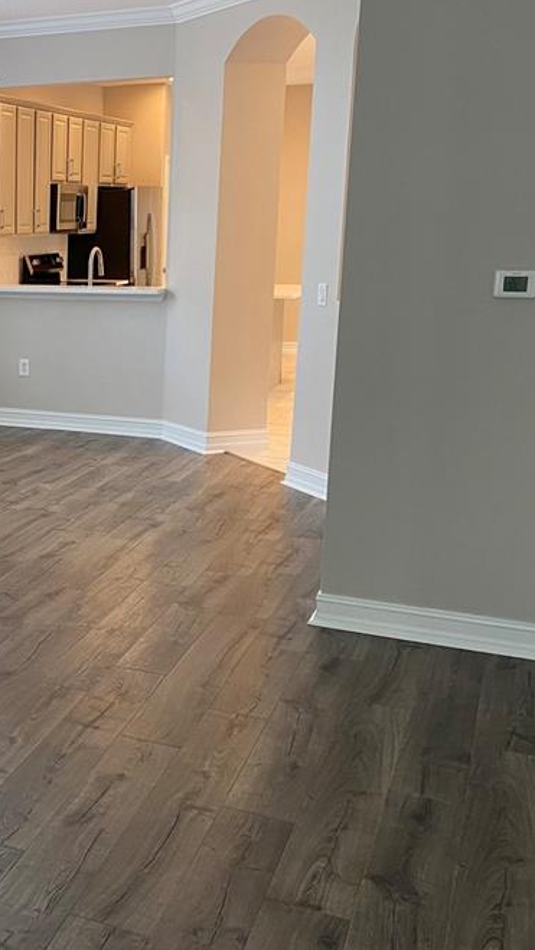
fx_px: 1109
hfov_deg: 25.1
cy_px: 467
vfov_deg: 46.4
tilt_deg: -12.6
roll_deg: +0.2
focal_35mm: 44
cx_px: -62
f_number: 1.8
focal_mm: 4.25
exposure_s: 1/60
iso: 80
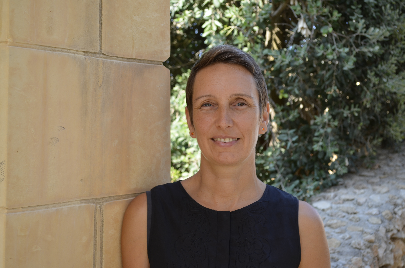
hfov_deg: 32.0
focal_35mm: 63
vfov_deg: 21.5
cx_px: 202
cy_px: 134
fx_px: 707
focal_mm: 42
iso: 200
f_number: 5.6
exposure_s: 1/125
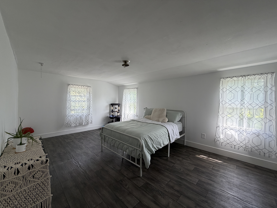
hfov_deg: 102.1
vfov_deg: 85.7
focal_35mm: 14
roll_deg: -0.7
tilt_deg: -1.2
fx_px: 112
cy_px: 104
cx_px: 138
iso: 125
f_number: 2.2
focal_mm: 2.22
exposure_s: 1/121
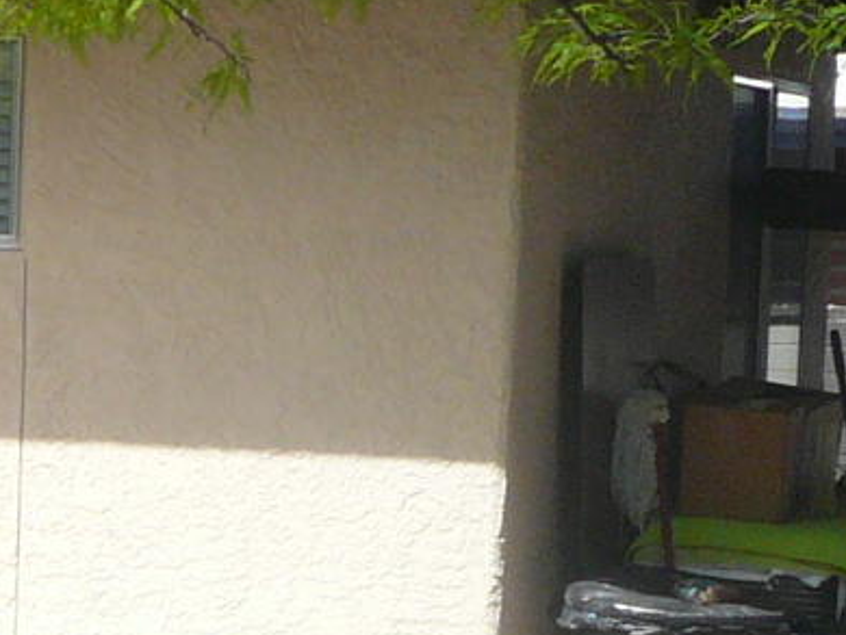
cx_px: -349
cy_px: 581
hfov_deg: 12.8
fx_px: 3595
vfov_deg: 10.1
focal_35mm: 147
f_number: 8
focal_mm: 4.6
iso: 100
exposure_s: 1/125
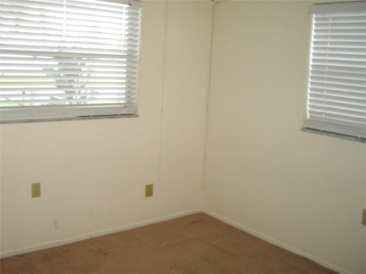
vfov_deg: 37.7
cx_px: 183
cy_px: 137
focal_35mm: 38
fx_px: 402
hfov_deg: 49.0
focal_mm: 7.9
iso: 400
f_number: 2.8
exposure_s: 1/40
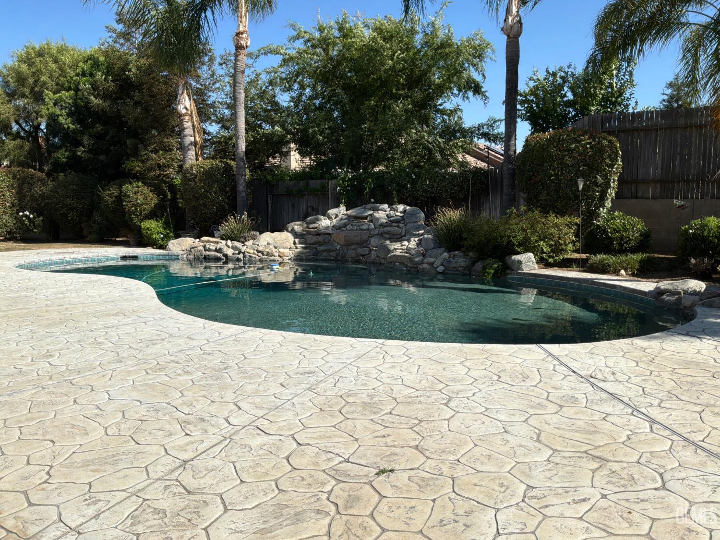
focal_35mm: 28
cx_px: 360
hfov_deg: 63.4
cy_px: 270
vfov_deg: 49.7
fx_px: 582
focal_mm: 3
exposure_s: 1/2959
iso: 25
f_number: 1.8
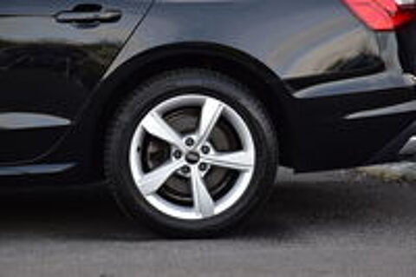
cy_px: 138
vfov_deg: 9.1
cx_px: 208
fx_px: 1732
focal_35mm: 150
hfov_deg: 13.7
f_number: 9
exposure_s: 1/125
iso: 500
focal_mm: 100
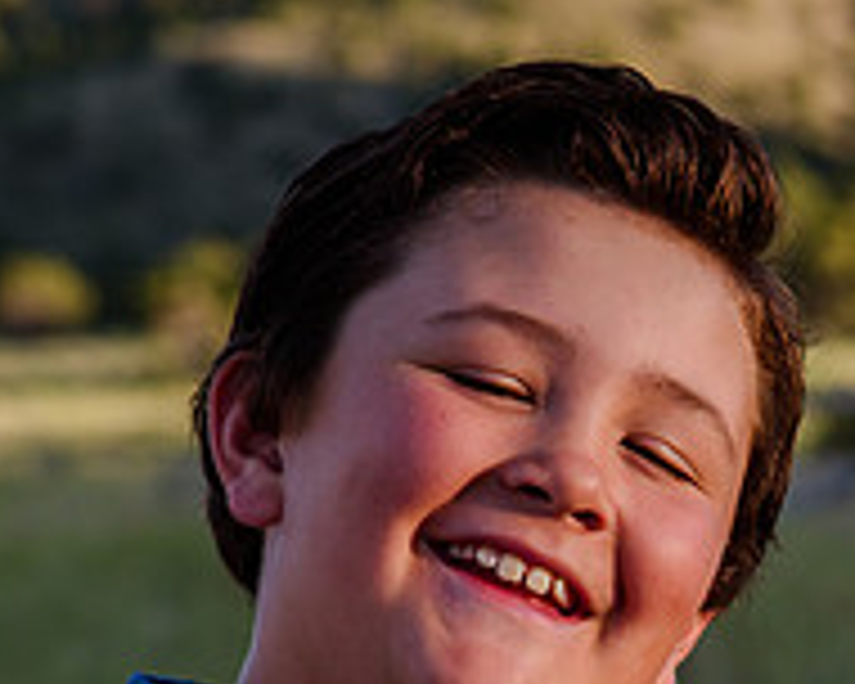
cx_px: 795
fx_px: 9312
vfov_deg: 4.2
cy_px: 665
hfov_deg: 5.2
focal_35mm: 368
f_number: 8
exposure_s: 1/160
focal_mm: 112
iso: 160
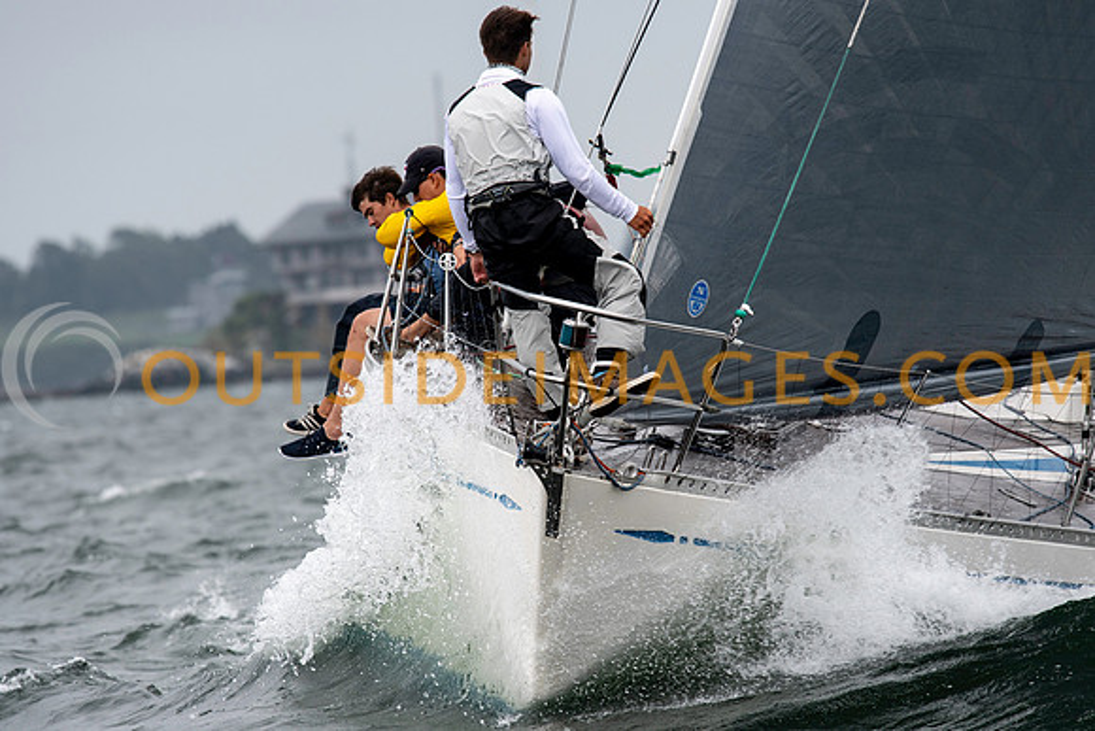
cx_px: 548
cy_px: 366
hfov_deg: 4.6
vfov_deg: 3.1
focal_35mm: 450
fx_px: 13690
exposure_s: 1/500
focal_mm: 300
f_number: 5.6
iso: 320
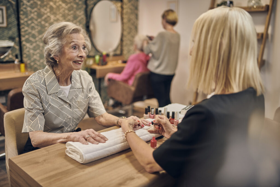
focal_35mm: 35
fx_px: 272
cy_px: 94
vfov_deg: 37.9
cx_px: 140
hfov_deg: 54.4
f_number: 1.6
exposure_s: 1/125
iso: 160
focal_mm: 35
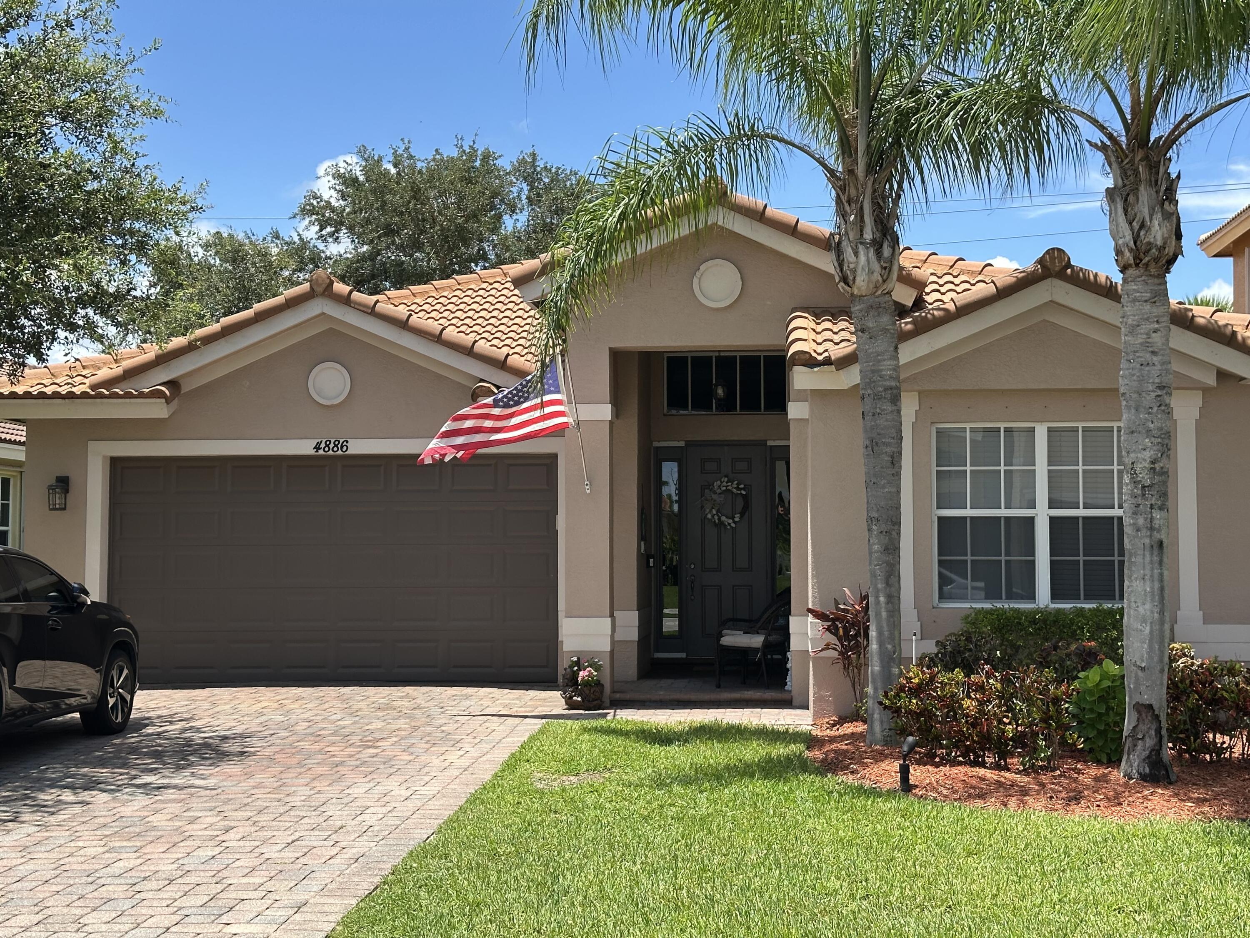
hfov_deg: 39.7
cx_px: 625
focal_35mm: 48
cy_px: 469
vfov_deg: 30.3
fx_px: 1733
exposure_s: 1/2358
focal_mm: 6.86
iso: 64
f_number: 1.78
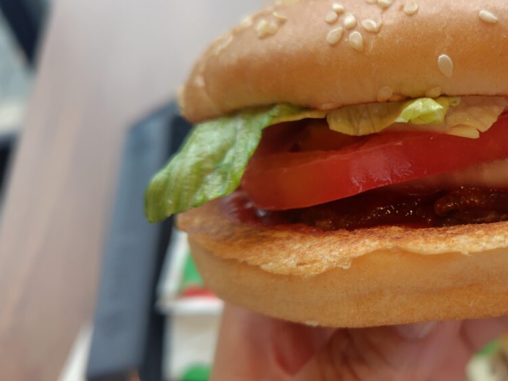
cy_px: 180
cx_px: 411
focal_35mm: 39
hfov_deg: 45.3
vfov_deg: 36.8
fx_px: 572
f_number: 1.9
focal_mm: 5.6
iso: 50
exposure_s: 1/120
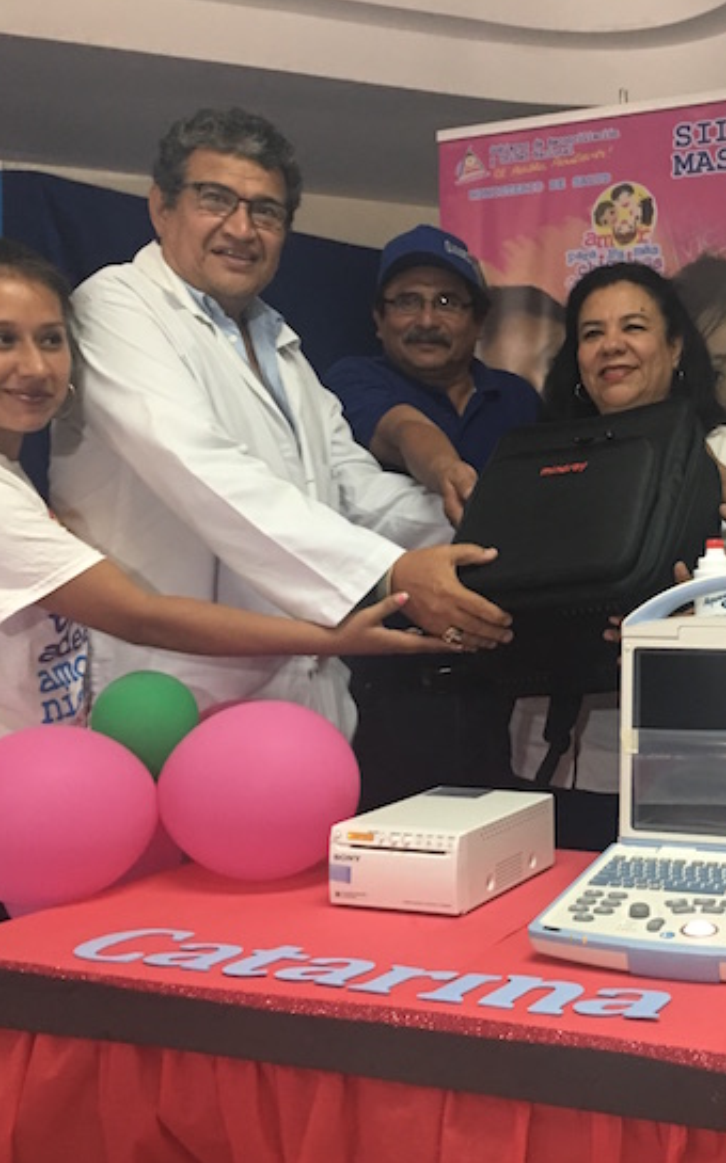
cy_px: 589
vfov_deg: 47.2
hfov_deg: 29.3
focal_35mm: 42
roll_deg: +0.0
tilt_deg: +0.2
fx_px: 1331
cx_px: 647
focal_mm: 4.15
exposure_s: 1/15
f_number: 2.2
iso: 80
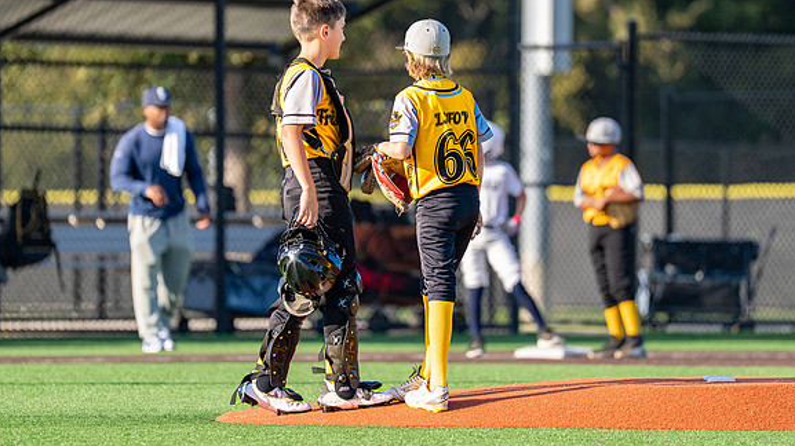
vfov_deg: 4.0
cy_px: 189
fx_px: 6321
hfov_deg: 7.2
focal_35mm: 300
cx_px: 389
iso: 320
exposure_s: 1/2500
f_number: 2.8
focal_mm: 200
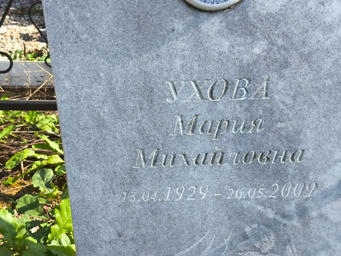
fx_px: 493
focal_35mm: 50
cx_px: 170
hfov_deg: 38.2
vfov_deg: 29.1
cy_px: 128
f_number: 1.7
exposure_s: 1/300
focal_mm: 4.71
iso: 50
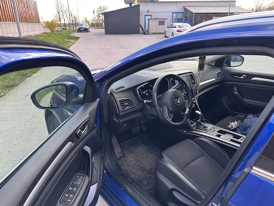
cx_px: 137
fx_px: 190
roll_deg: +0.3
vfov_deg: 56.8
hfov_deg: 71.6
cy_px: 103
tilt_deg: -22.4
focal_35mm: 24
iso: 80
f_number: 1.78
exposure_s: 1/368
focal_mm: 6.86
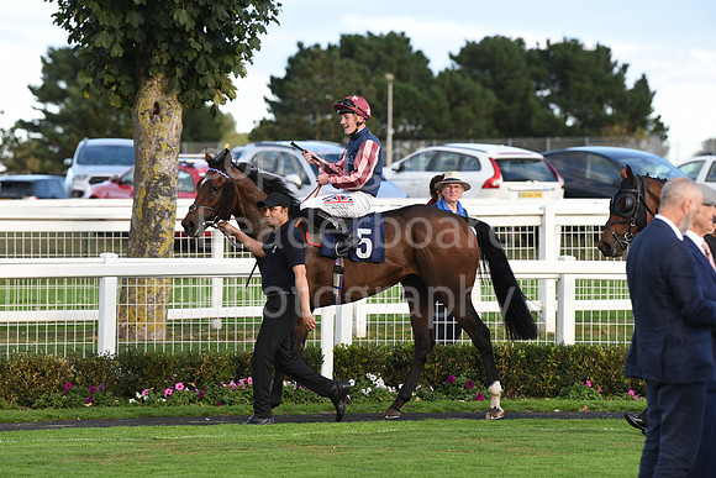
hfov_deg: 10.3
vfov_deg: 6.9
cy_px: 239
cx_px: 358
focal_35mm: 200
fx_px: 3979
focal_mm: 200
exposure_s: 1/500
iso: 400
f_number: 5
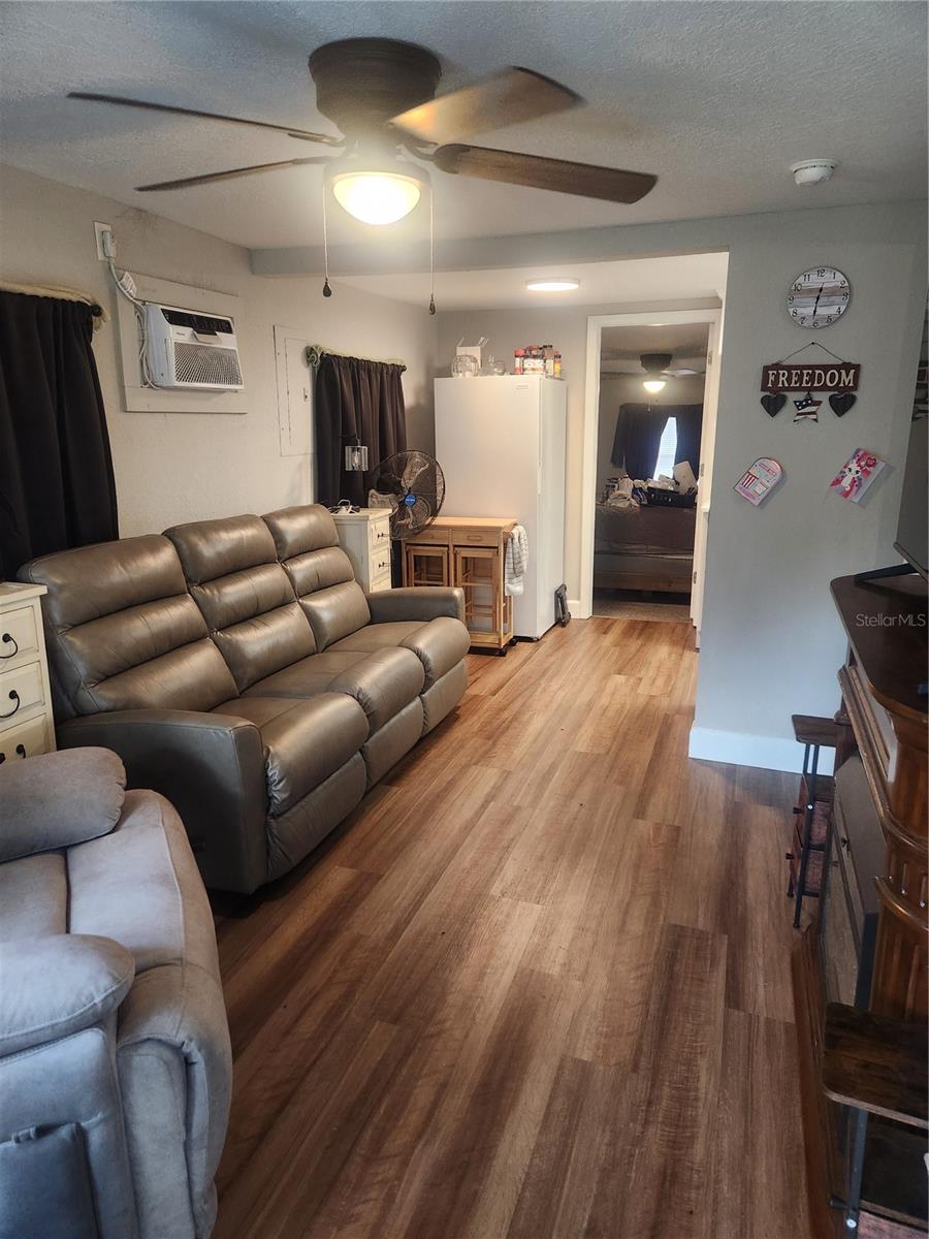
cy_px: 620
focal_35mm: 23
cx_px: 464
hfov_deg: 58.9
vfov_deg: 73.9
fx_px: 823
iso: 400
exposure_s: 1/120
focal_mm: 5.4
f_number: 1.8
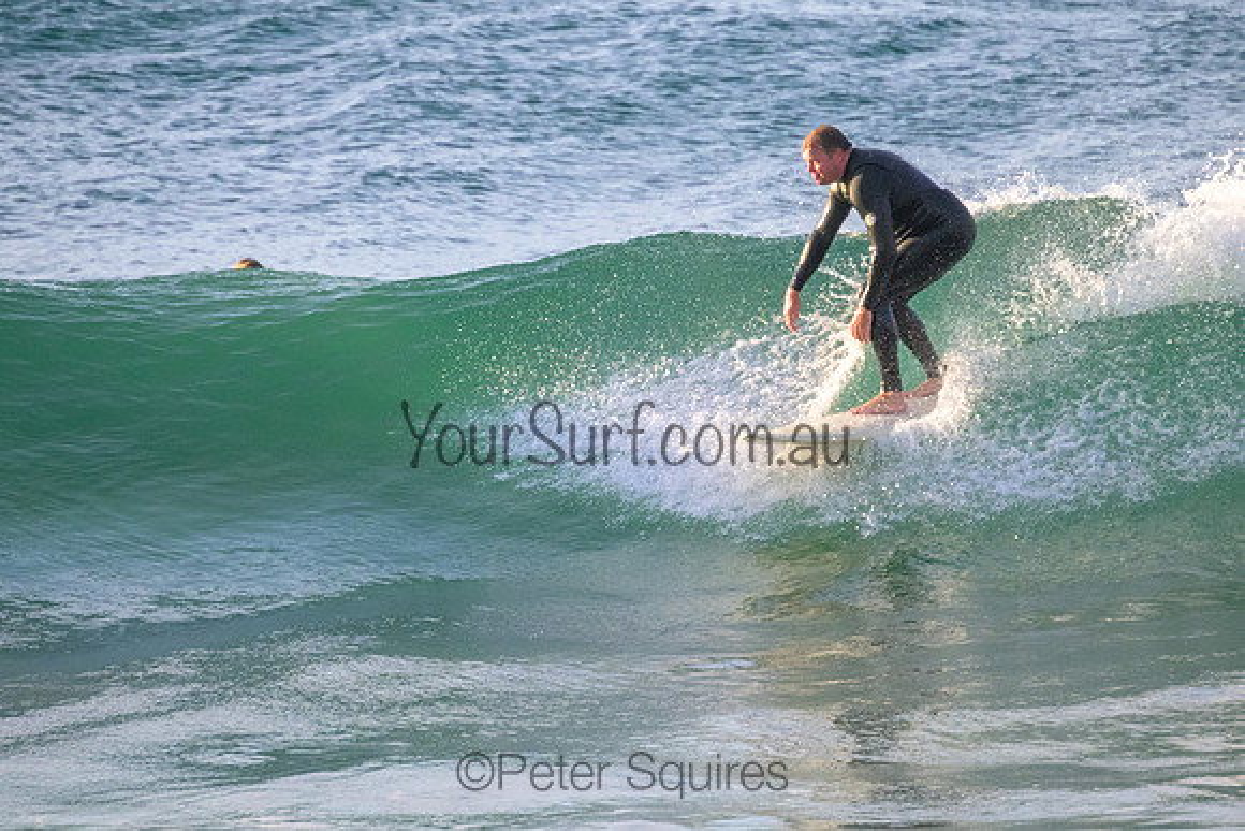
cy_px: 348
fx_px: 33242
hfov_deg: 2.1
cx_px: 617
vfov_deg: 1.4
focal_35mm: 961
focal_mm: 800
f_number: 11
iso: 4000
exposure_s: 1/1600
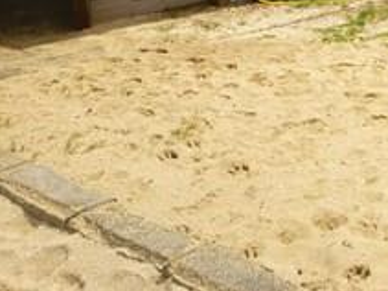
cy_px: -92
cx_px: 465
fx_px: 986
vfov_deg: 15.9
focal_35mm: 88
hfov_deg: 20.8
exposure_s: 1/640
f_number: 4
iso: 80
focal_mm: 5.2
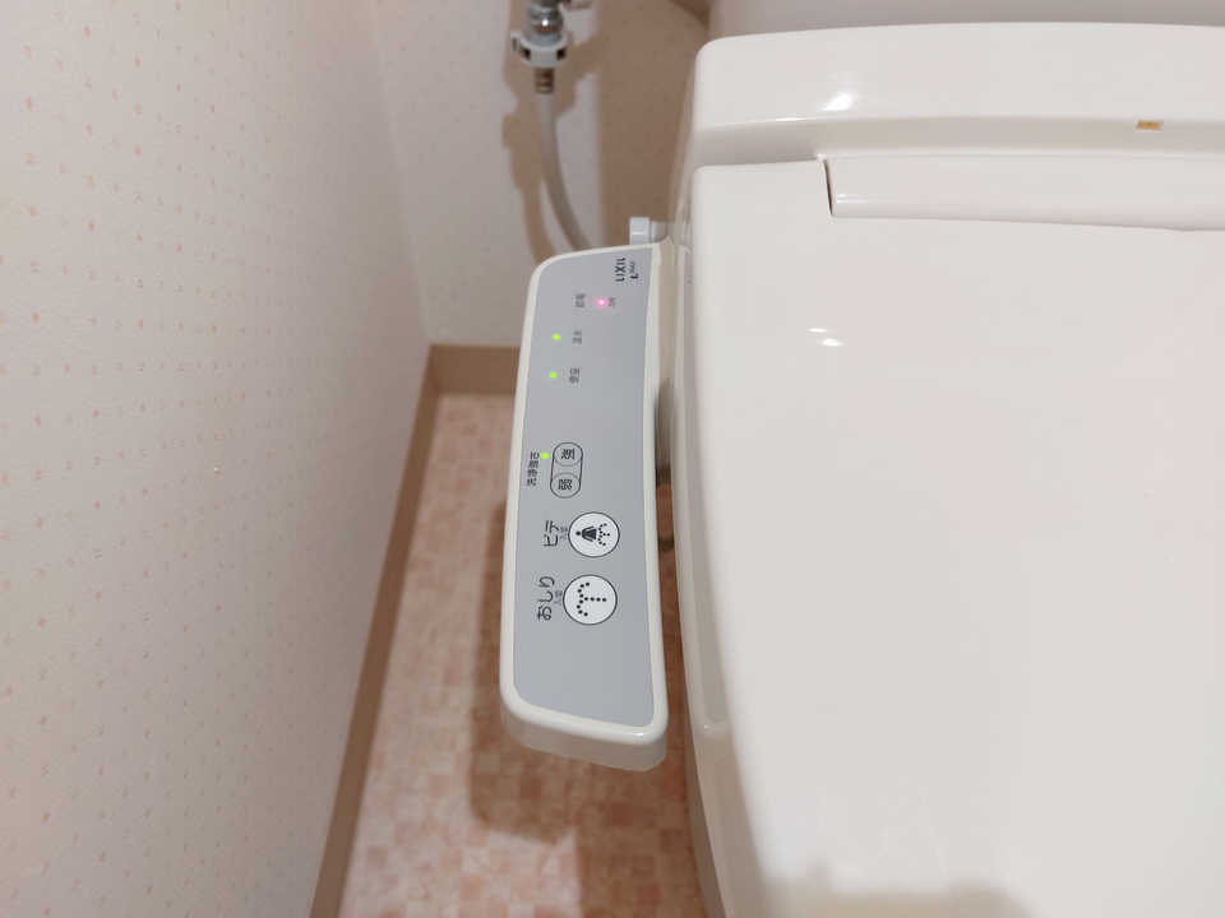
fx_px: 849
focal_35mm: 24
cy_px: 459
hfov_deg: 71.6
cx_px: 612
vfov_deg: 56.8
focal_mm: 5.23
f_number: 1.8
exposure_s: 1/24
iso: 100
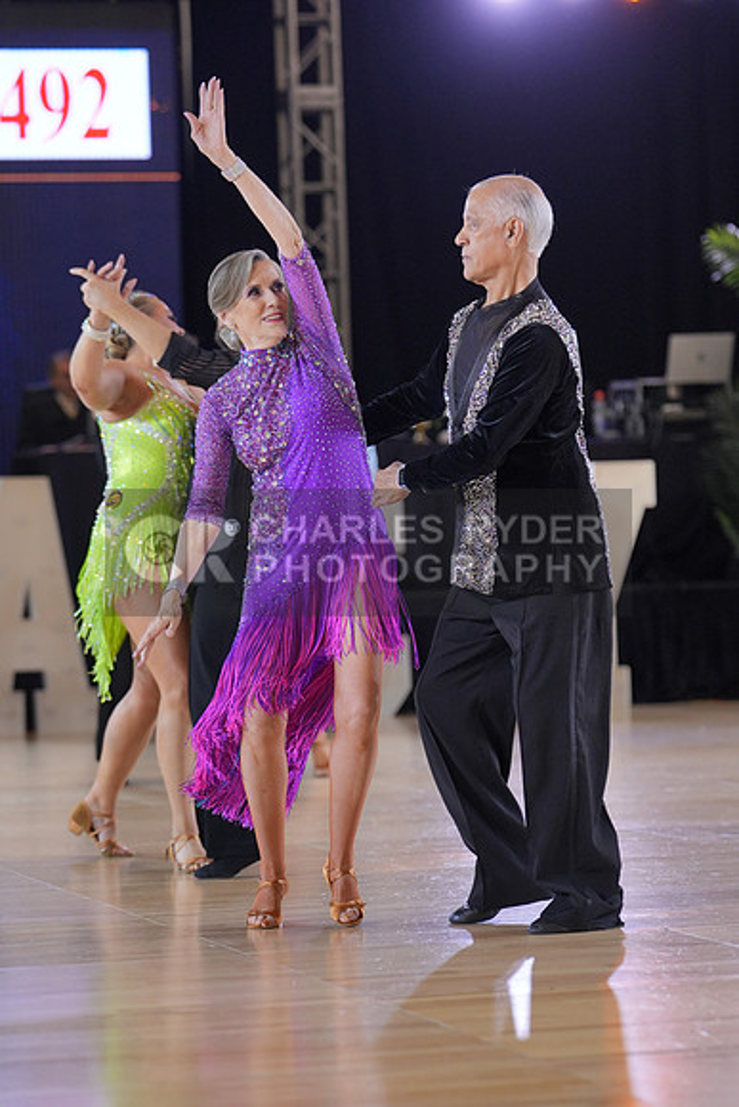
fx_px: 3969
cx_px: 370
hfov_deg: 10.6
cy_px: 554
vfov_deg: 15.9
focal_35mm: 129
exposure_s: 1/500
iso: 800
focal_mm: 86
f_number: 2
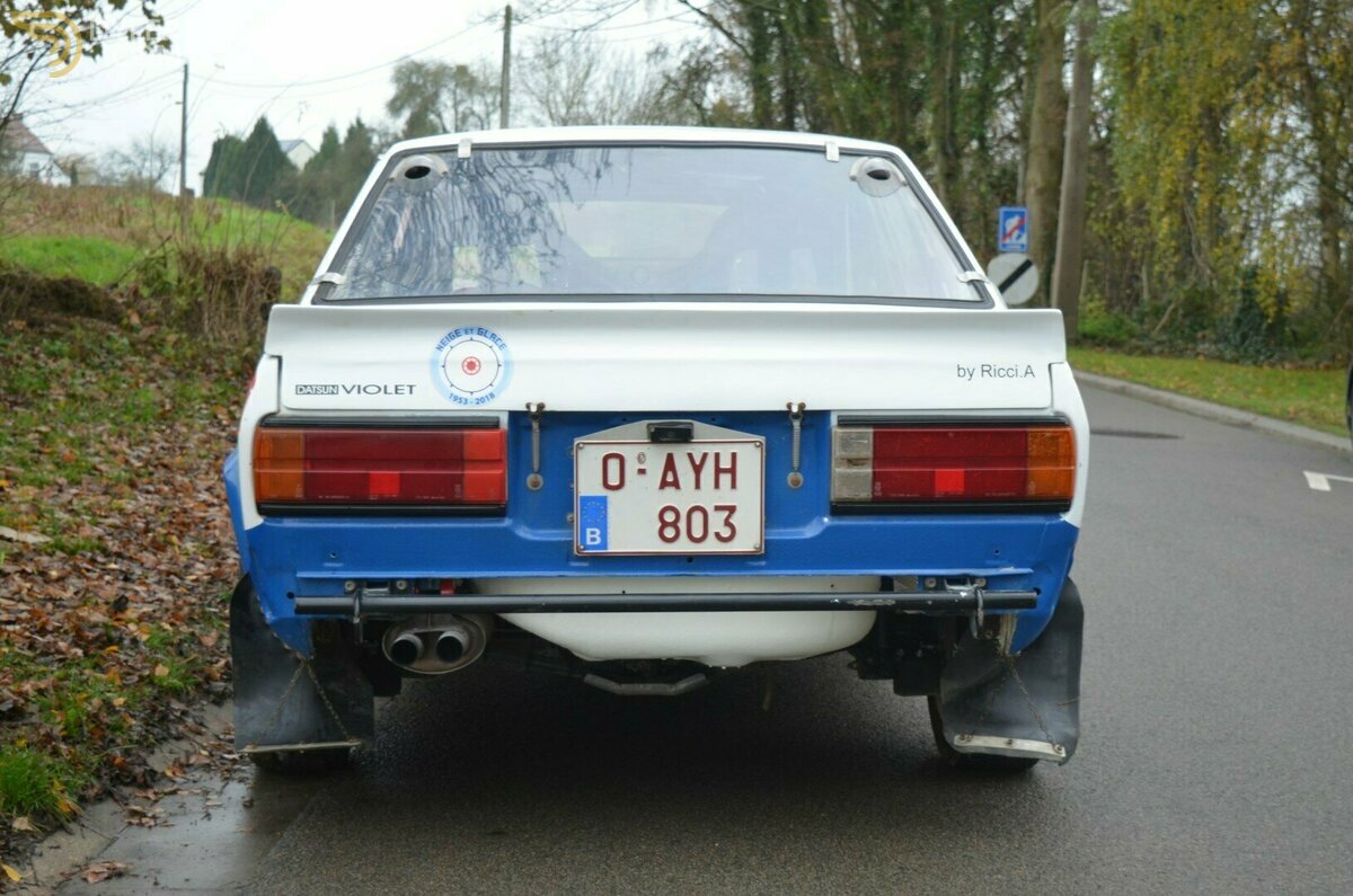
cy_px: 448
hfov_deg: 33.5
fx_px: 2250
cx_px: 676
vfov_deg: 22.5
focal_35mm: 60
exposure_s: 1/125
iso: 400
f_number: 5.6
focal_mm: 40
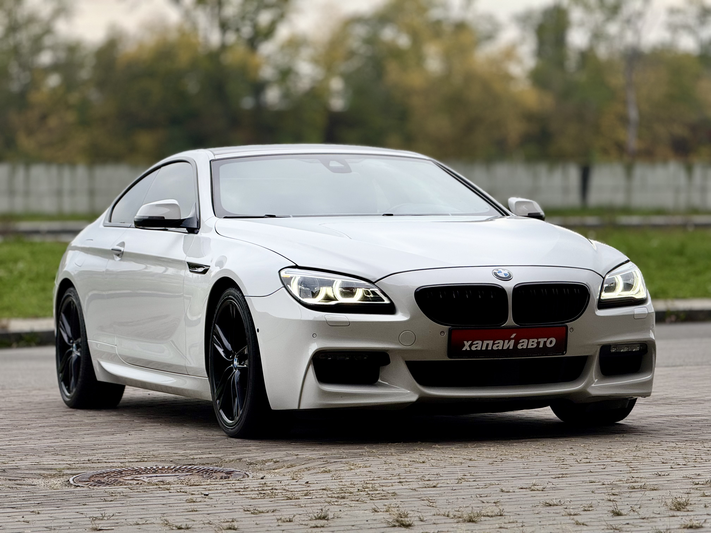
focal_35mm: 120
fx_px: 2465
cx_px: 356
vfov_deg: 12.3
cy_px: 266
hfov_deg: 16.4
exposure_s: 1/1004
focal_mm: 15.66
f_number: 2.8
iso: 50
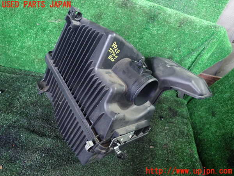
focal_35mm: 25
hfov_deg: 69.4
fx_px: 169
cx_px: 117
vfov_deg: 54.9
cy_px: 88
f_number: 2
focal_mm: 4.5
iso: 800
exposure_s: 1/25
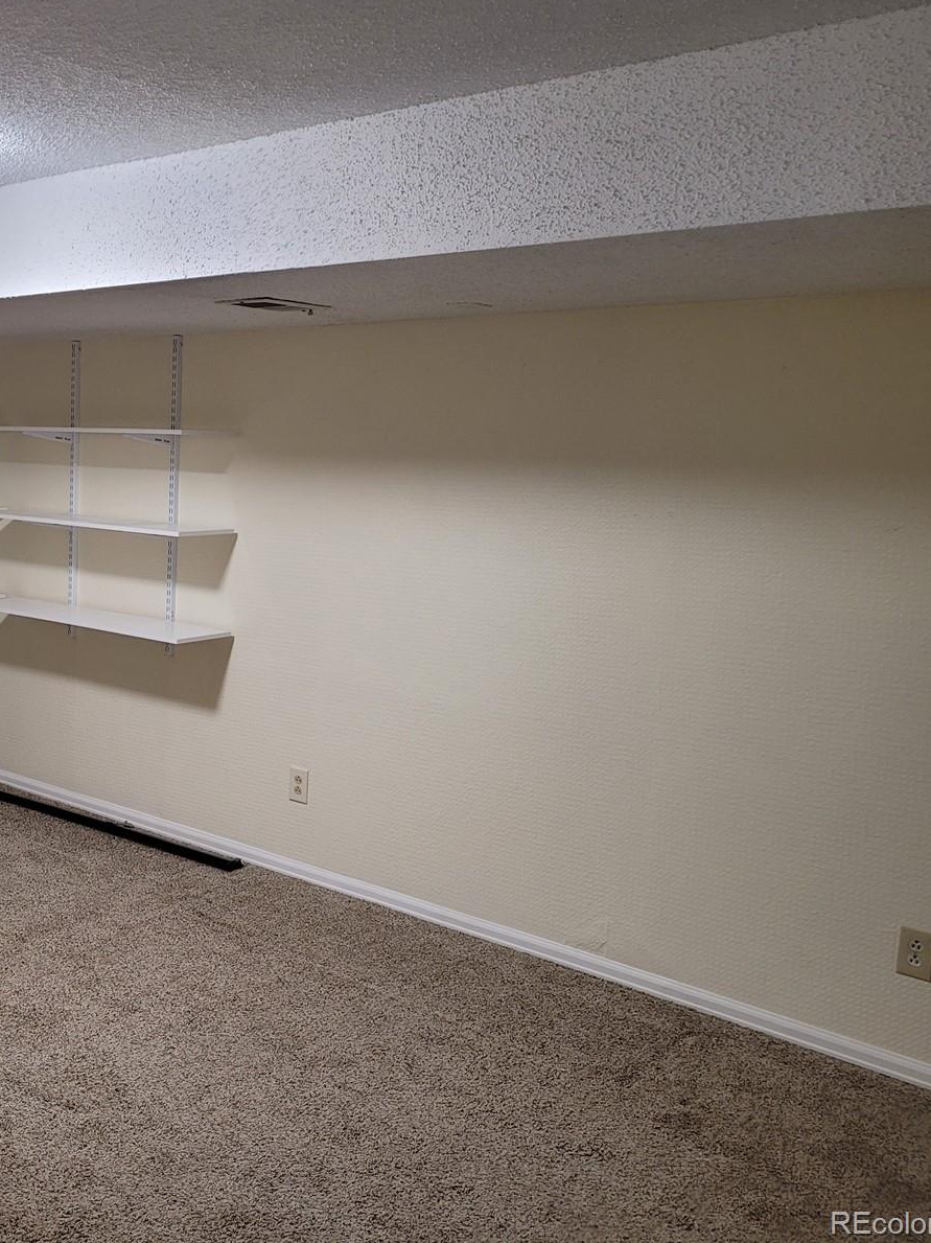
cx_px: 164
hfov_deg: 38.9
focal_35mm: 35
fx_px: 1256
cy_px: 618
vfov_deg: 52.6
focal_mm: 5.4
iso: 200
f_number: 1.8
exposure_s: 1/39
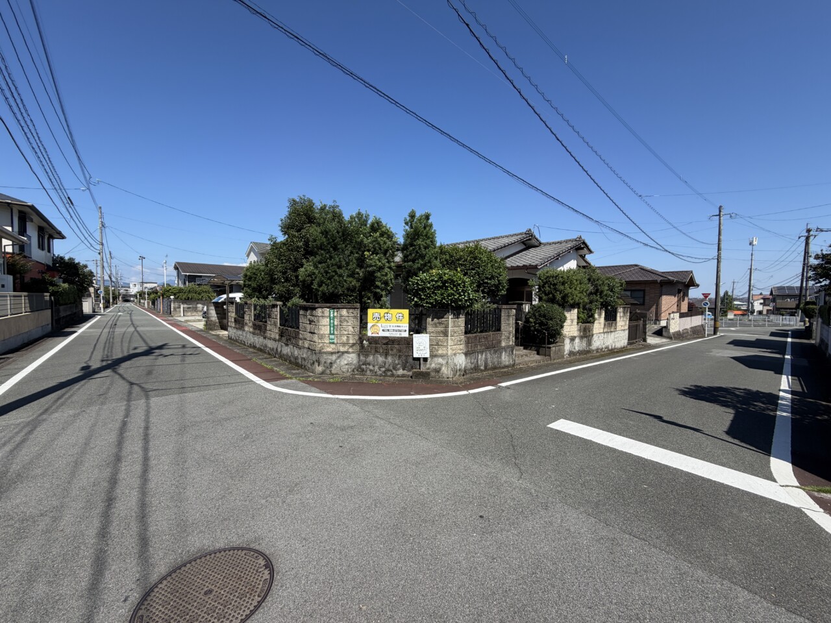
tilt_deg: -1.4
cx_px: 416
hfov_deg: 102.1
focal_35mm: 14
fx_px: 336
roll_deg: -0.1
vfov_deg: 85.7
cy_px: 312
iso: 25
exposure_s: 1/770
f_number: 2.2
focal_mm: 2.22
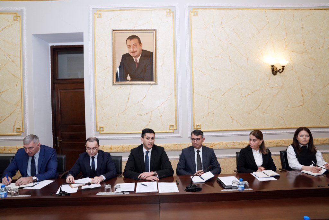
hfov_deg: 73.7
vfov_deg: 53.1
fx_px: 219
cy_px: 110
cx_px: 164
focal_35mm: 24
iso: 2000
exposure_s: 1/200
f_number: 5
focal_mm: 24
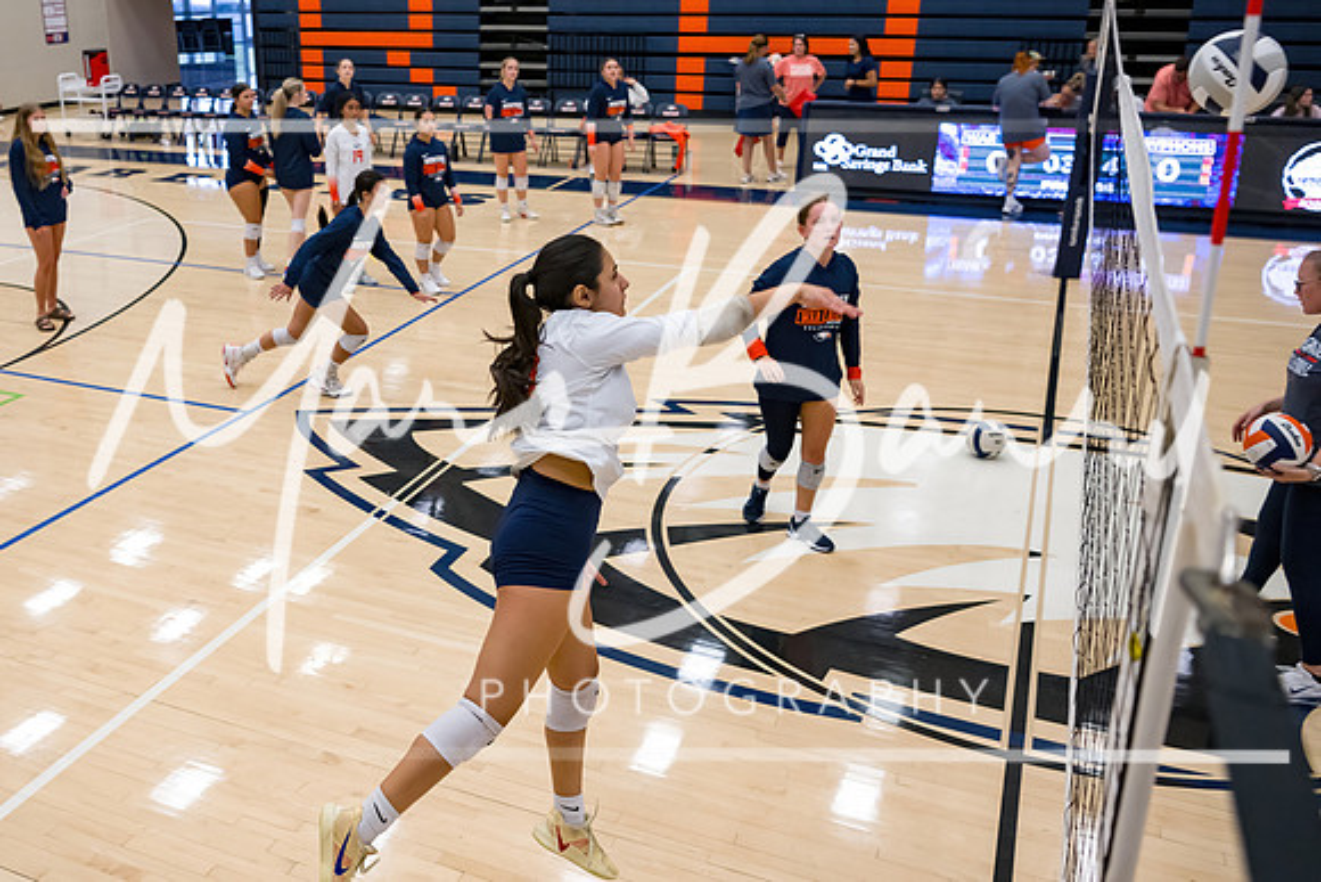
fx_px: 1265
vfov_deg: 38.4
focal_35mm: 34
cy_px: 397
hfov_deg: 54.5
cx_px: 488
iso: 2000
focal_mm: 26
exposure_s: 1/1000
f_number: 2.8
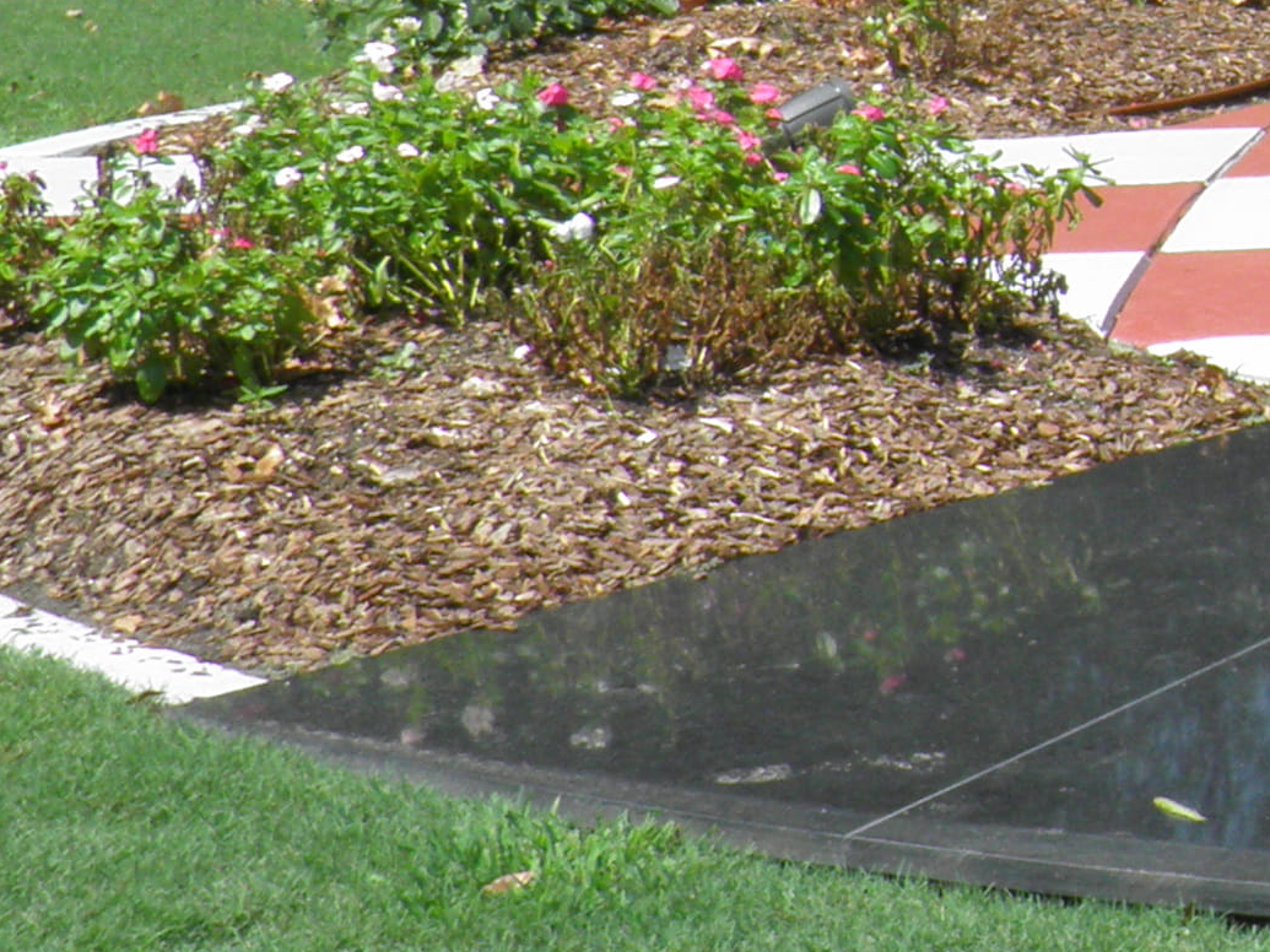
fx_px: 5319
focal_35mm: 145
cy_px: -396
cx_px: 2324
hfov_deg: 12.4
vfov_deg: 10.0
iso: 50
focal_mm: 6.3
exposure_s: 1/200
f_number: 5.5
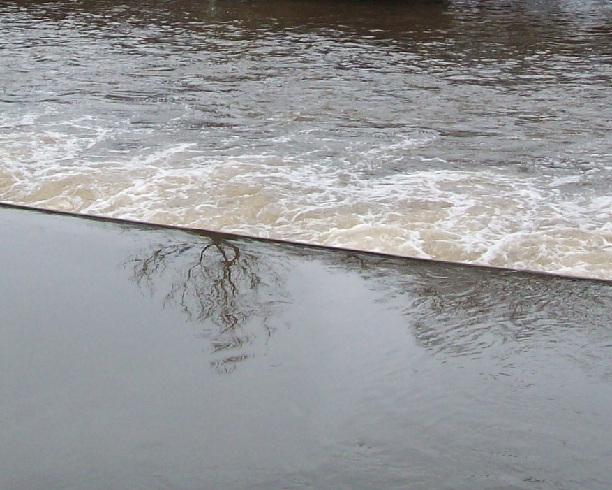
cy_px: -45
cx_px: 231
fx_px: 1521
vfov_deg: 17.7
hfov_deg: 22.7
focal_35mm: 84
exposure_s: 1/286
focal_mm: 6
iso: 80
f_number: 2.7
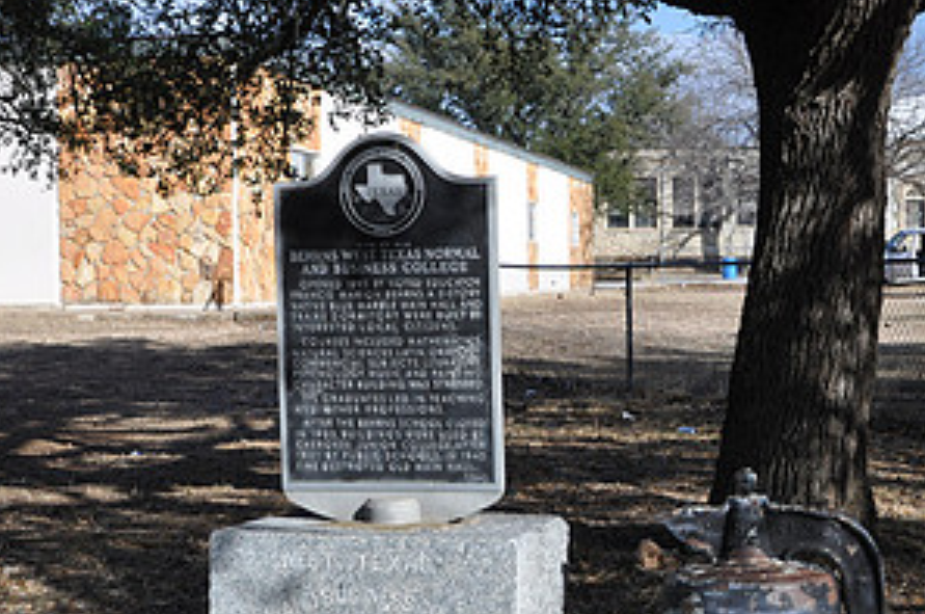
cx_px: 461
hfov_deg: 24.8
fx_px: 2104
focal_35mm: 82
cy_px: 401
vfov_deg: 16.6
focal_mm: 28
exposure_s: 1/200
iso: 200
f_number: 7.1
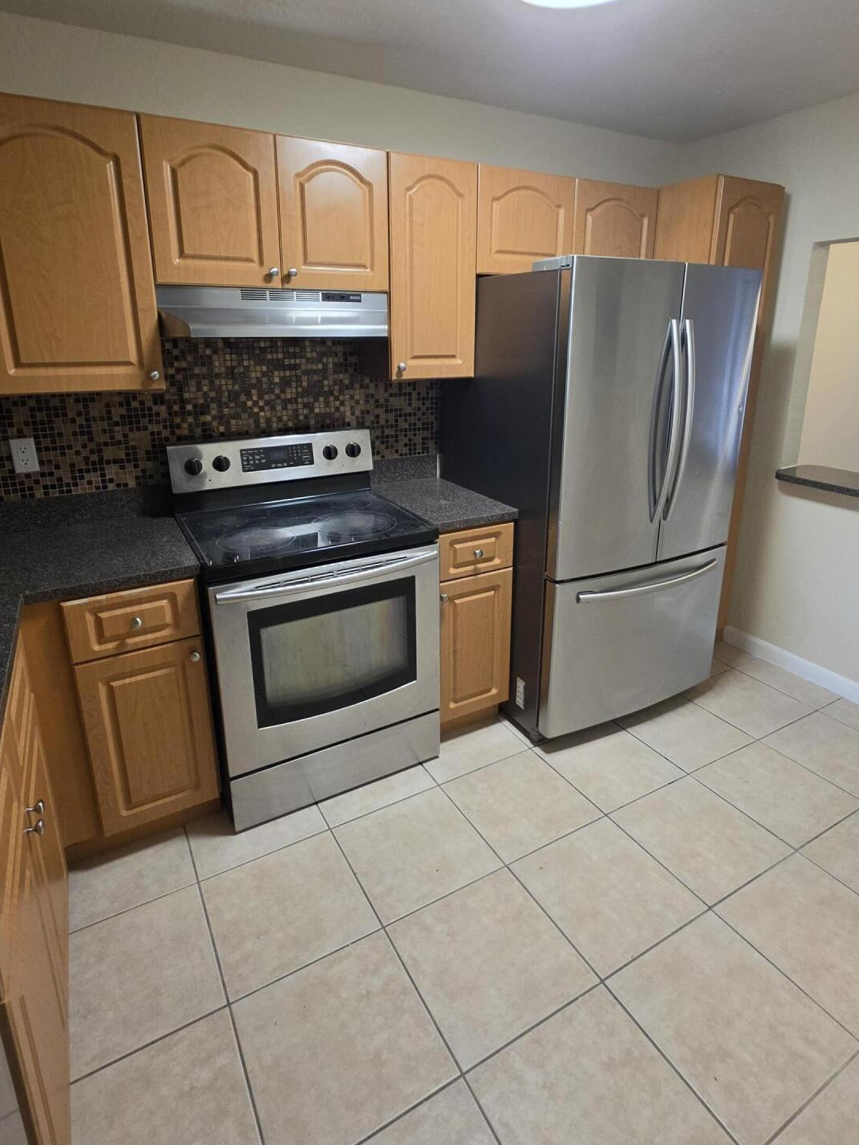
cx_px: 434
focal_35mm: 18
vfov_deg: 87.3
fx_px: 596
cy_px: 500
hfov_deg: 71.6
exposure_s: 1/60
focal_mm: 2.2
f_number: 1.9
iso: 200
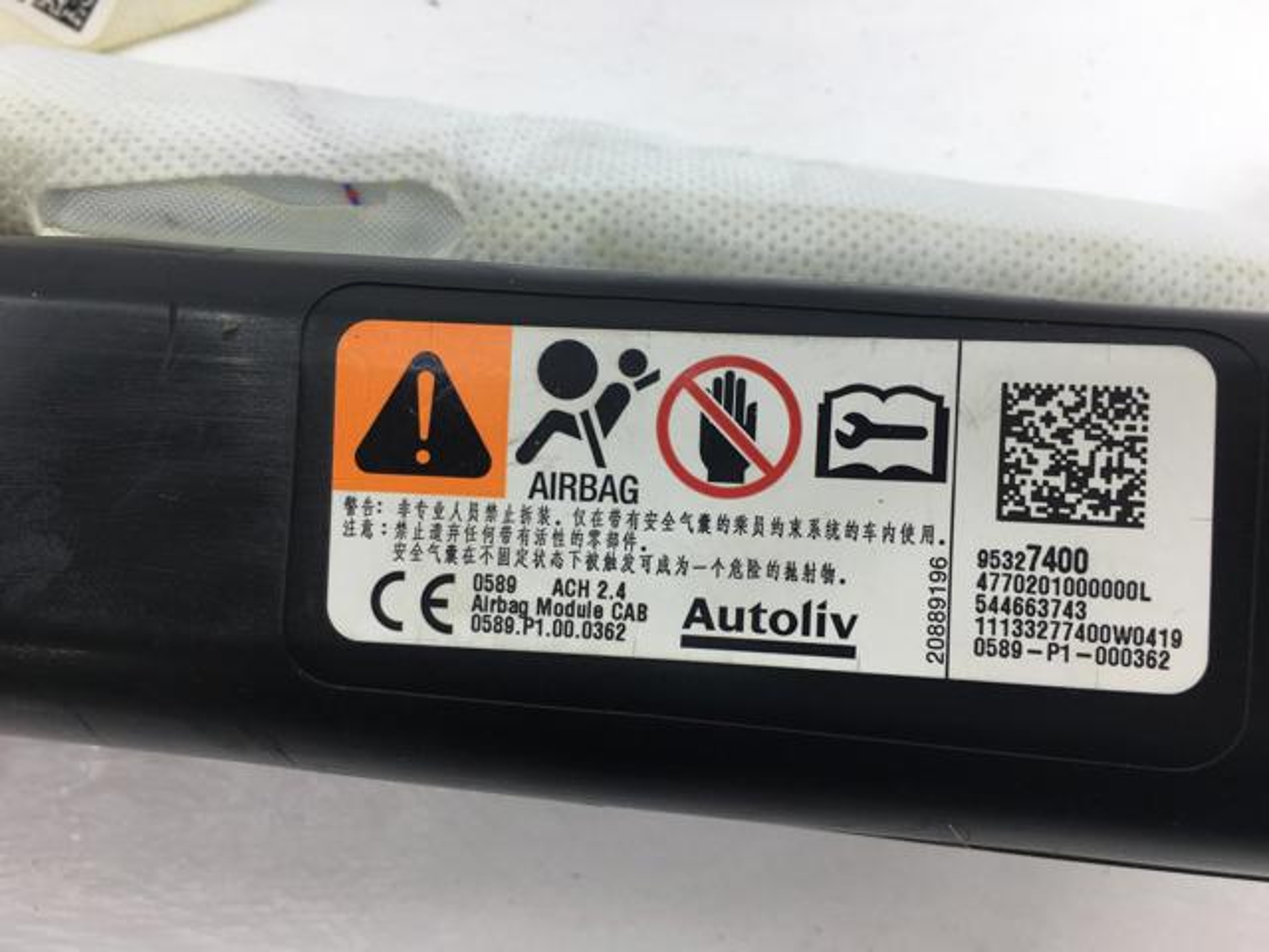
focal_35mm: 29
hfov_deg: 61.7
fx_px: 1063
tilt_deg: -78.7
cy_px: 476
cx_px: 634
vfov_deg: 48.2
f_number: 2.2
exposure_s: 1/122
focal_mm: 4.15
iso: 25
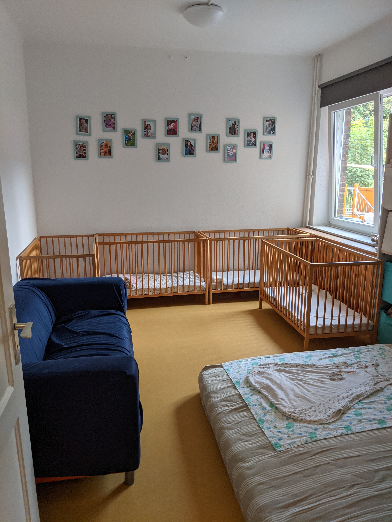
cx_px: 196
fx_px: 408
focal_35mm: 27
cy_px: 261
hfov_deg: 51.4
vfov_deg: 65.3
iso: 64
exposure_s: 1/123
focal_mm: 4.44
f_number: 1.8
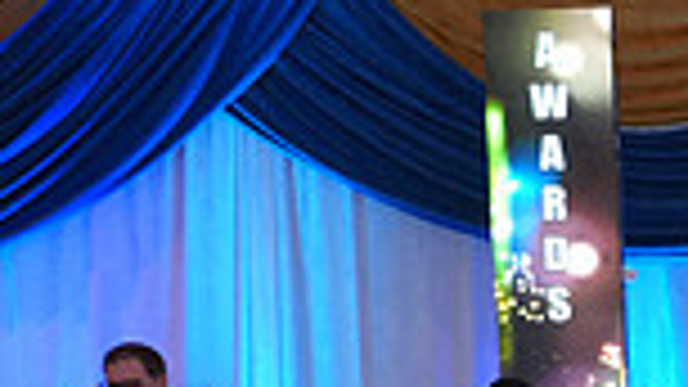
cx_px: 1219
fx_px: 2171
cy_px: 709
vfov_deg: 9.6
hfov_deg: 15.6
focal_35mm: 119
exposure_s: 1/200
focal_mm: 30
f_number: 4.5
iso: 2000
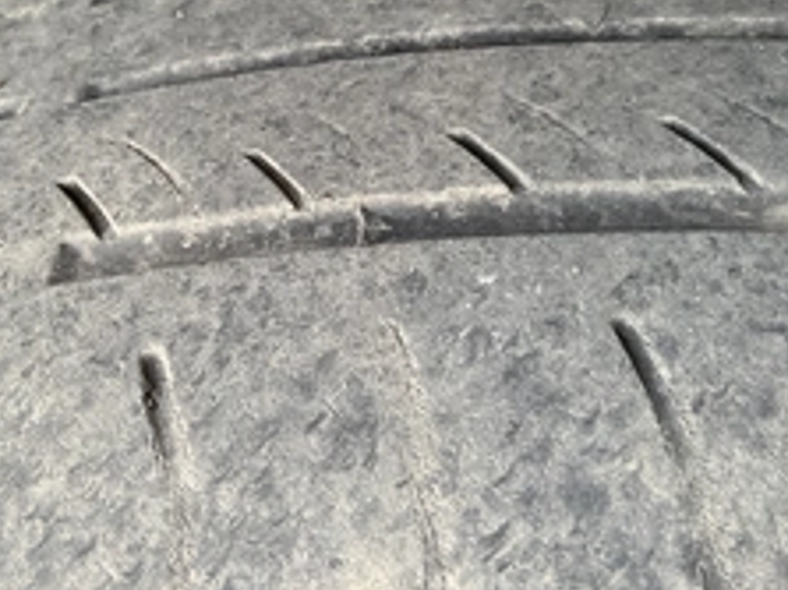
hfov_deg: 36.8
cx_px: 403
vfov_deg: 27.8
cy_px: 180
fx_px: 1183
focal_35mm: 52
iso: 64
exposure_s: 1/79
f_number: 1.8
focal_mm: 3
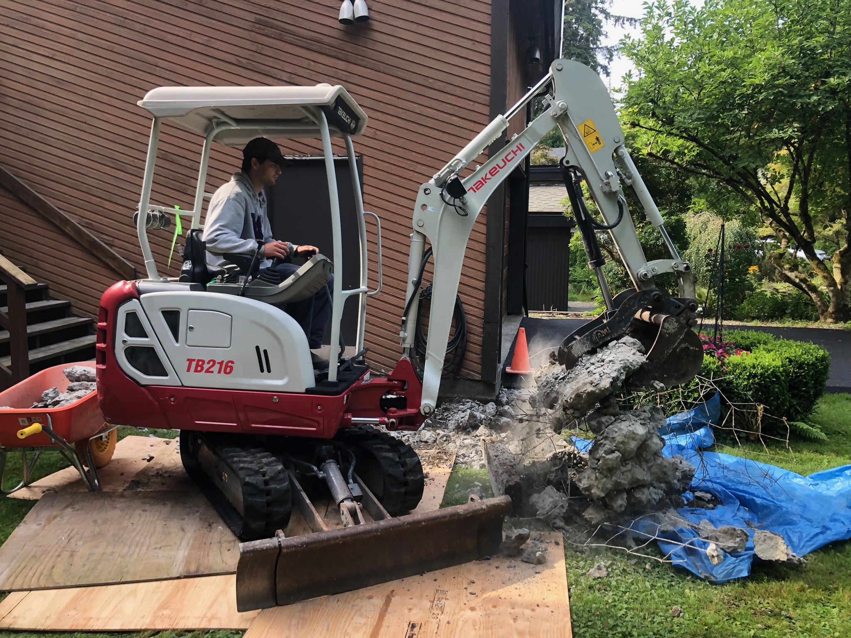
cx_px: 426
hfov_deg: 63.4
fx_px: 688
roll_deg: +0.9
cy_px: 319
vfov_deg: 49.7
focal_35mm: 28
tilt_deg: -5.4
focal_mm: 3.99
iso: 32
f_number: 1.8
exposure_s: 1/120
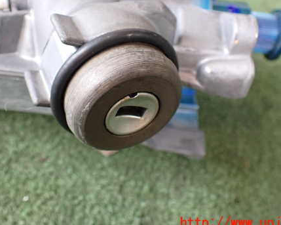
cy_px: 84
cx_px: 132
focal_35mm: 41
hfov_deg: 44.8
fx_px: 341
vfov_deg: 36.3
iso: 320
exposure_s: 1/125
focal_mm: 5.4
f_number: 2.3
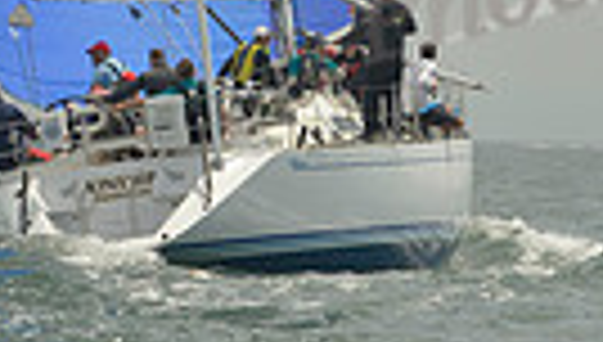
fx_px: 6665
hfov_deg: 5.2
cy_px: -680
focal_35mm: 416
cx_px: 124
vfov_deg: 2.9
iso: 280
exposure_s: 1/1250
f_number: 10
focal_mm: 92
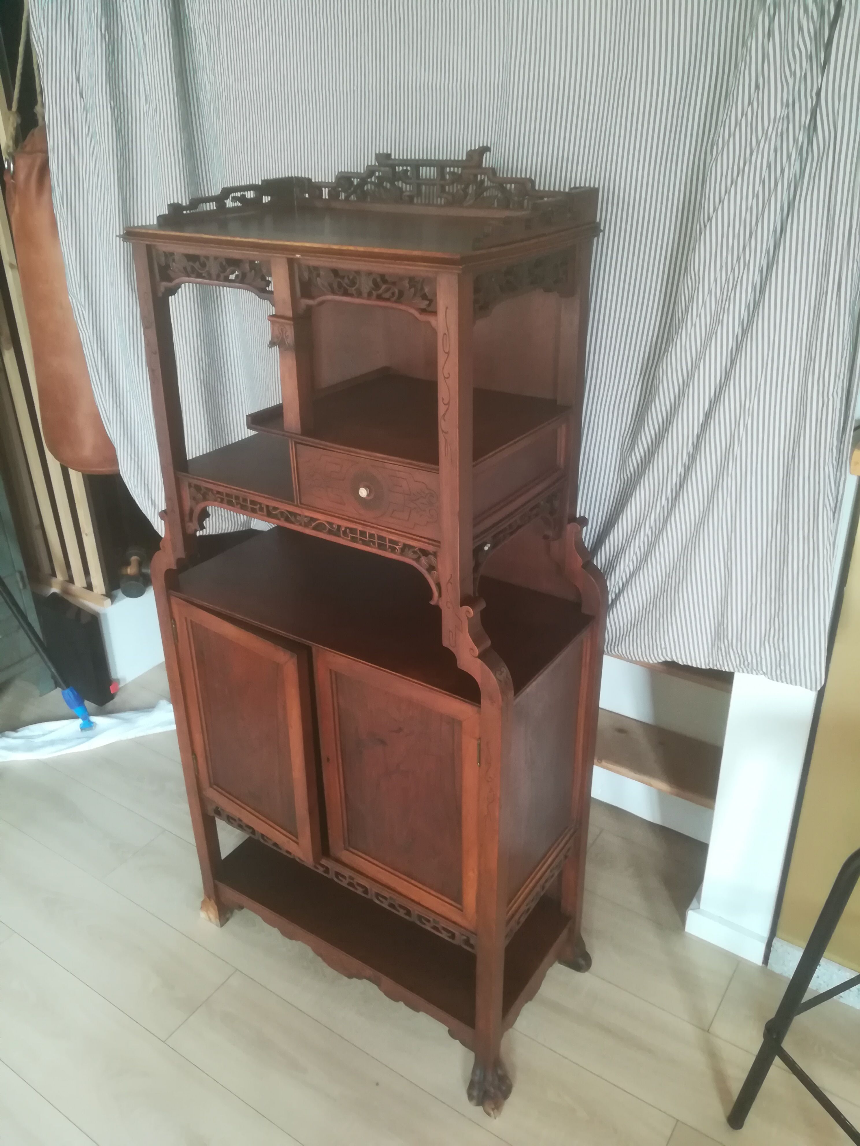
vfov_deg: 67.3
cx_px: 430
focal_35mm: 26
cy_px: 573
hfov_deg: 53.1
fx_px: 861
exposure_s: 1/33.3
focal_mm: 3.83
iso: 320
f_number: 2.2
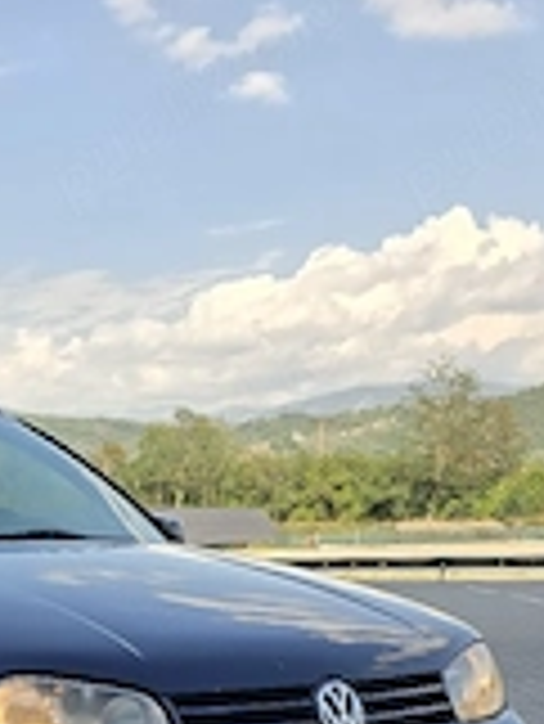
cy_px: 850
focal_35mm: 57
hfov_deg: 23.9
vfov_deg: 29.4
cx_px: -63
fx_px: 1193
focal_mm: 6.3
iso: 12
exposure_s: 1/333
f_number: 1.7
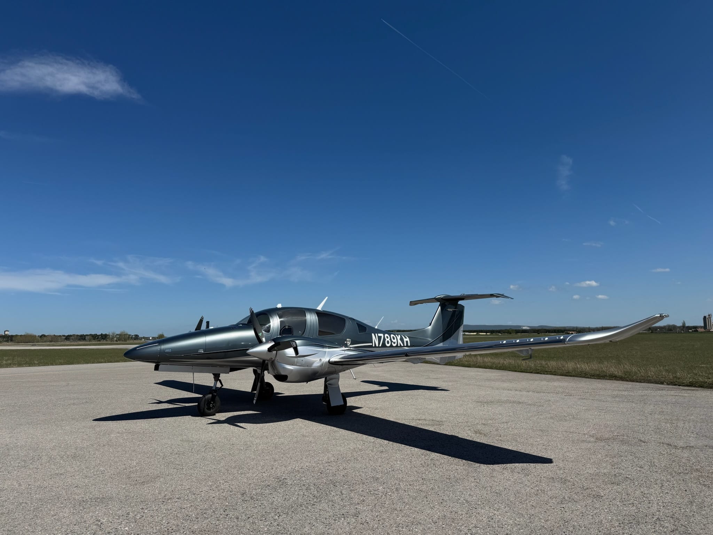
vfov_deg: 56.8
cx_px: 356
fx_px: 494
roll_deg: +2.3
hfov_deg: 71.6
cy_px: 268
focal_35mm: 24
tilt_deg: +7.2
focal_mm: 6.76
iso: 80
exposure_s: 1/7937
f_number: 1.78
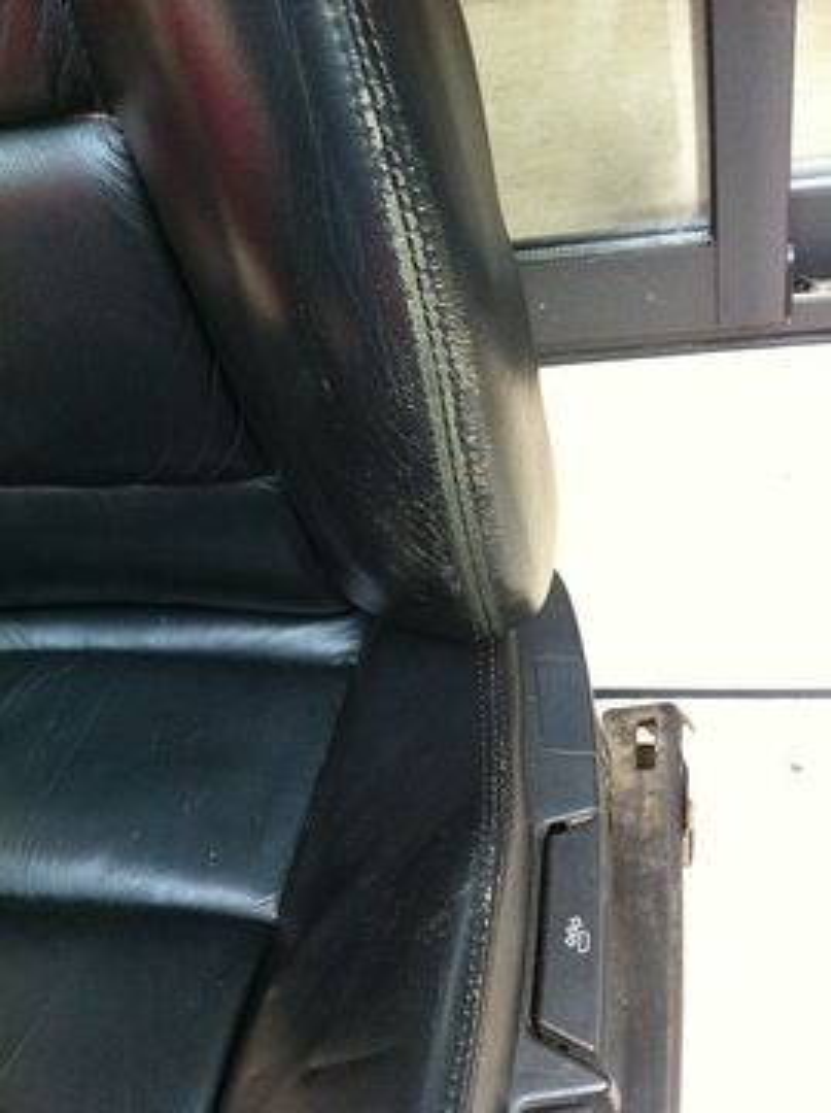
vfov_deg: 52.7
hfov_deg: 40.6
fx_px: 1123
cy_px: 556
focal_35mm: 35
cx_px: 416
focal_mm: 3.85
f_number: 2.8
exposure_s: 1/17
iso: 320
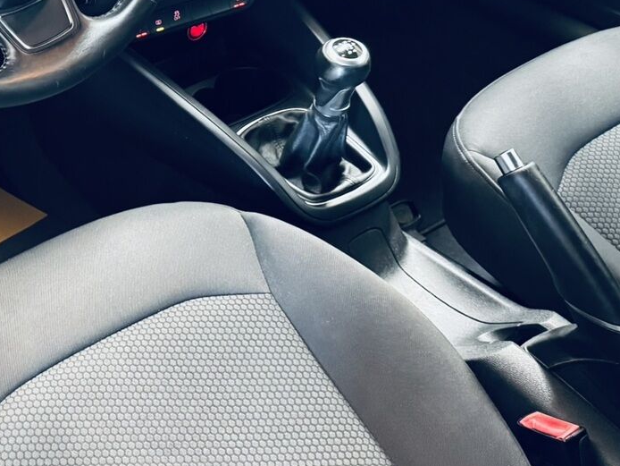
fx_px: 1057
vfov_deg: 24.5
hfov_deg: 30.2
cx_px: -17
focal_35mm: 59
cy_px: 106
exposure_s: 1/60
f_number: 1.78
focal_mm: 6.76
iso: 800
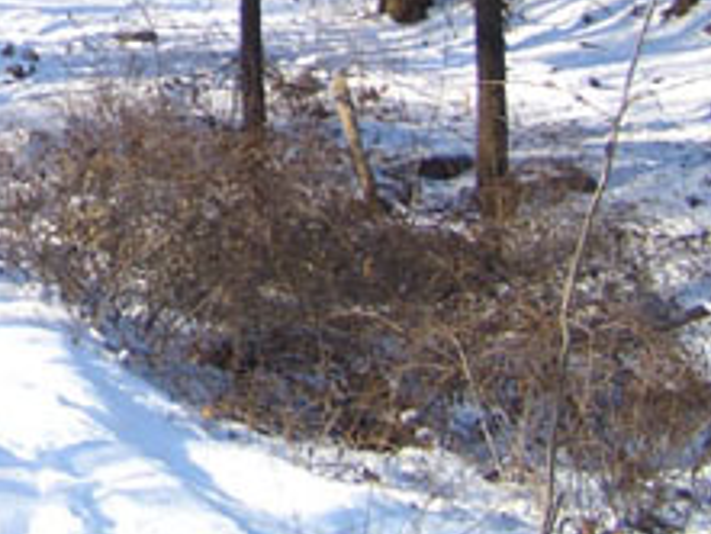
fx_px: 2446
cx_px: -219
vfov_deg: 11.8
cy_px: -336
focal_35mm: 119
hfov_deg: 15.7
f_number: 2.6
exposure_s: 1/320
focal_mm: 5.8
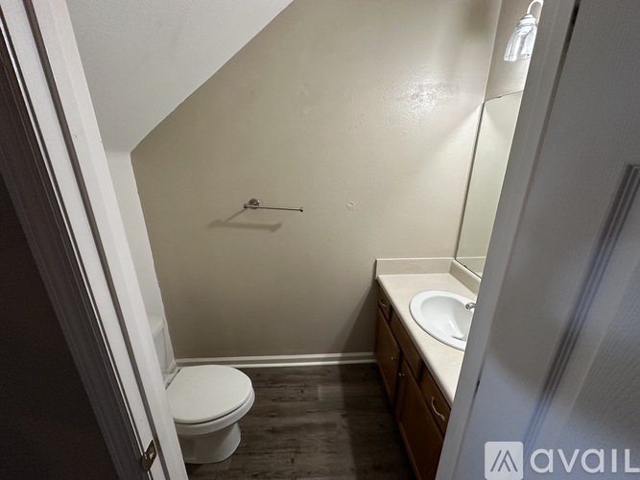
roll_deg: -0.2
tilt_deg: -17.8
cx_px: 320
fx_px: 259
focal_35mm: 14
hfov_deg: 102.1
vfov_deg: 85.7
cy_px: 240
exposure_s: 1/60
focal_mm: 2.22
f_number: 2.2
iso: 320
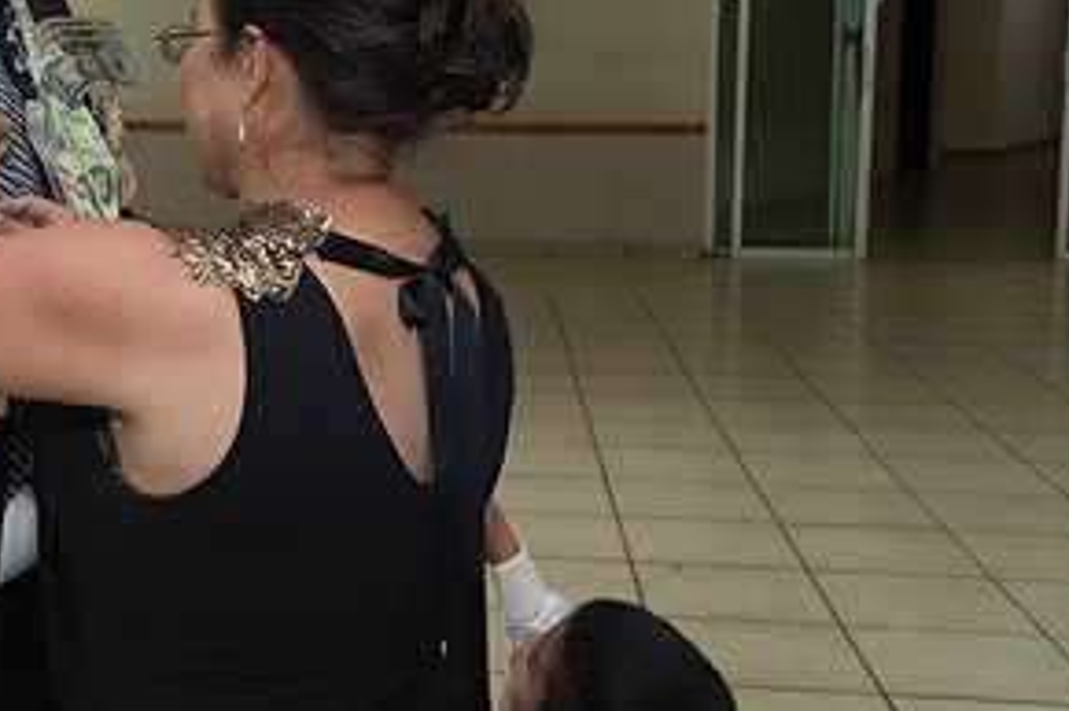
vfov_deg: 22.5
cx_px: 129
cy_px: 234
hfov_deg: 32.0
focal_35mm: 60
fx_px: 1781
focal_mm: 30
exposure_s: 1/100
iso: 1600
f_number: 4
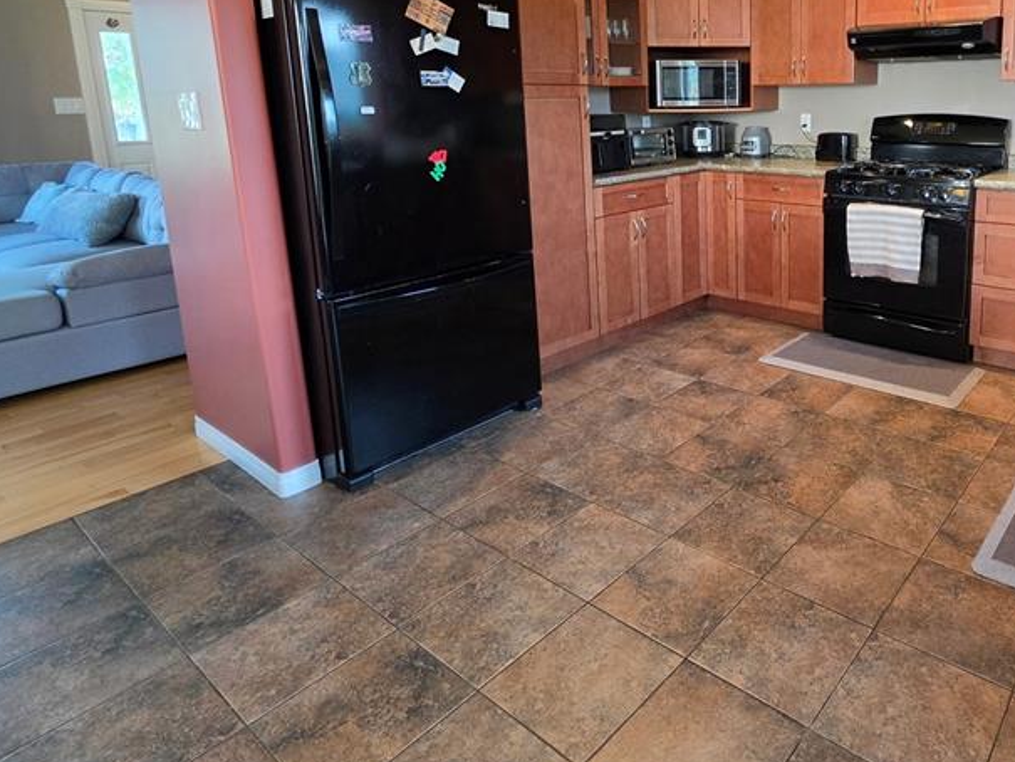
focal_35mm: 22
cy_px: 222
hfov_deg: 71.9
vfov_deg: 58.9
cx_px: 743
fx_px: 645
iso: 250
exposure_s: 1/120
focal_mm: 2.2
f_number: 1.9
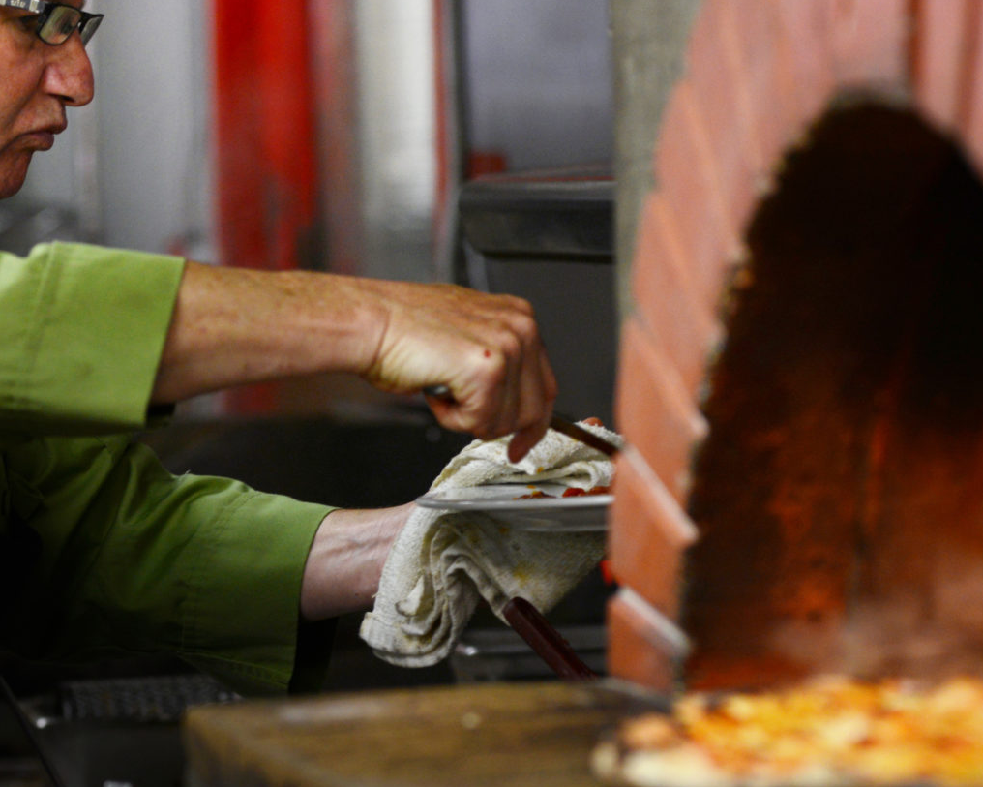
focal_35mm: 212
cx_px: 332
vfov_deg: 7.3
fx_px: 6168
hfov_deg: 9.1
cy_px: 369
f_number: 4
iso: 800
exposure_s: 1/125
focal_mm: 112
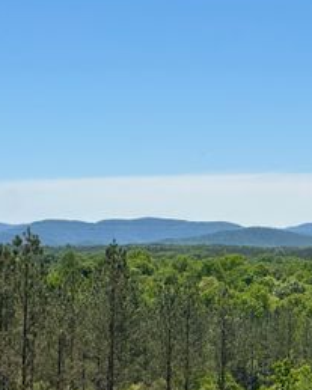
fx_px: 1444
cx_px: 237
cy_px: 200
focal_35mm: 125
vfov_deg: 15.4
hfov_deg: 12.3
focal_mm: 9
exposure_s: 1/1429
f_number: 2.8
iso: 32
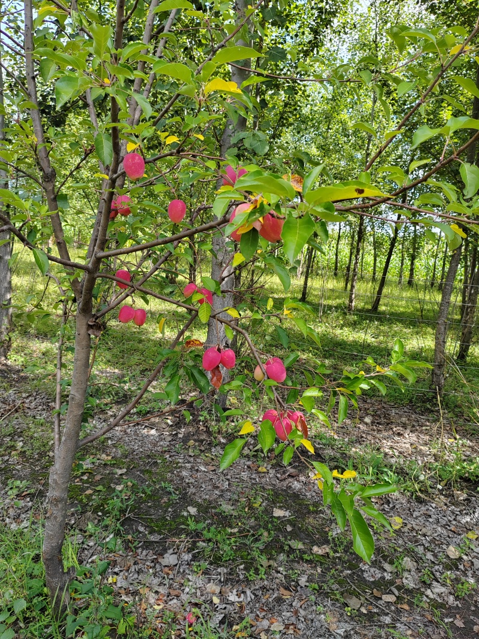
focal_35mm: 27
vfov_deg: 65.3
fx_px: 498
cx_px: 240
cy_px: 320
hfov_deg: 51.3
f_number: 1.9
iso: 100
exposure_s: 1/280
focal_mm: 5.52
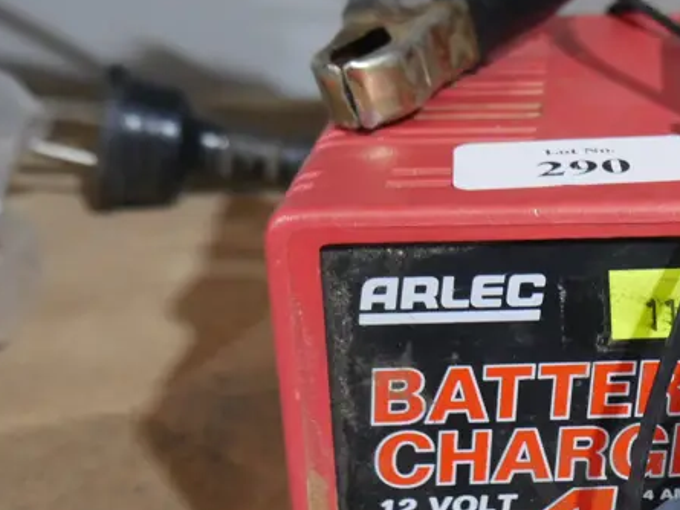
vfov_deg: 21.2
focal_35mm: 69
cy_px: 362
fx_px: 1356
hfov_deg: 25.9
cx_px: 763
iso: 1600
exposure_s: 1/60
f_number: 3.6
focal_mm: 15
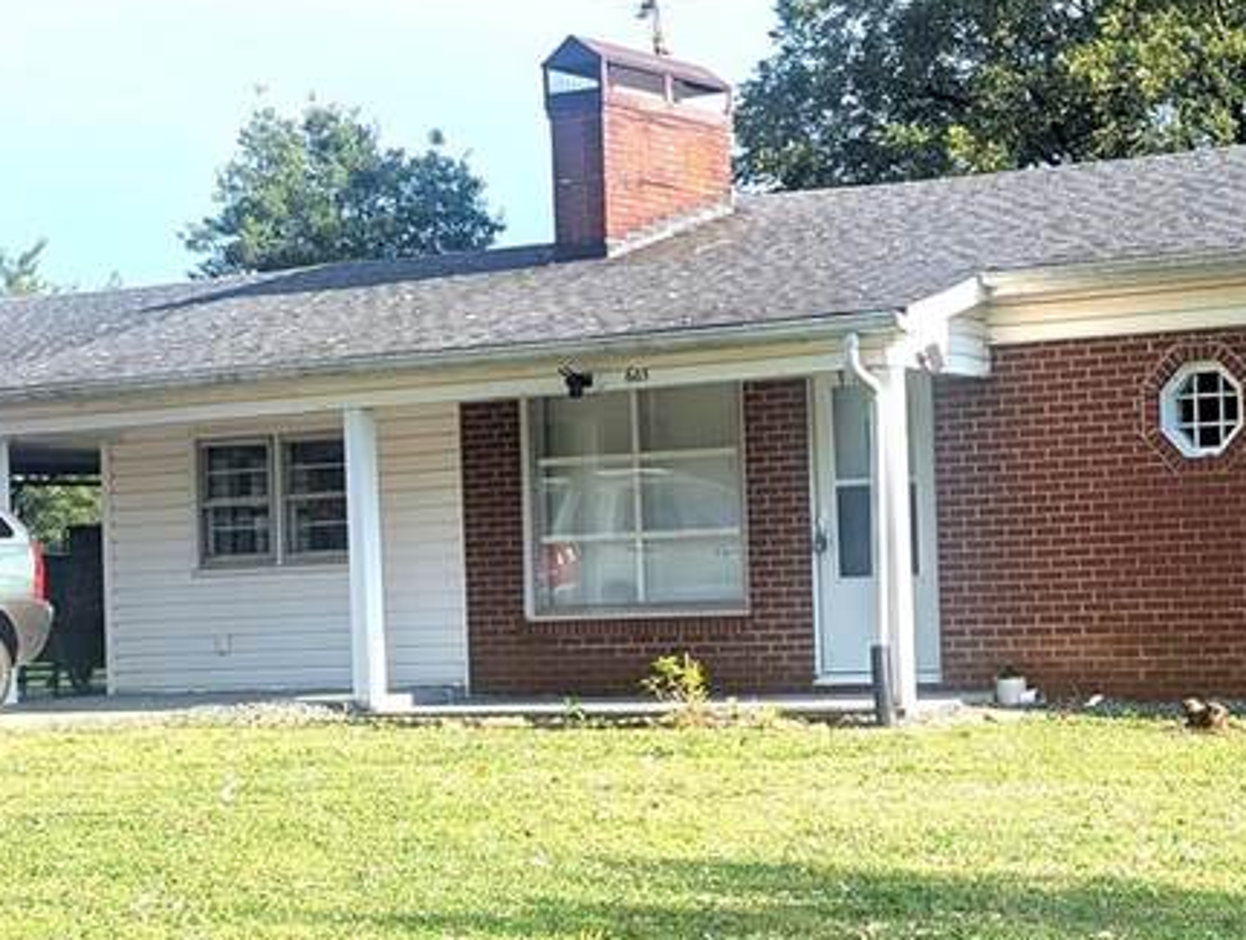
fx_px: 2561
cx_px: 1175
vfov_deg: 20.8
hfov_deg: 26.2
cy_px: 495
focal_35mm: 71
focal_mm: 6.81
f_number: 1.85
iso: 44
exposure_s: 1/1143
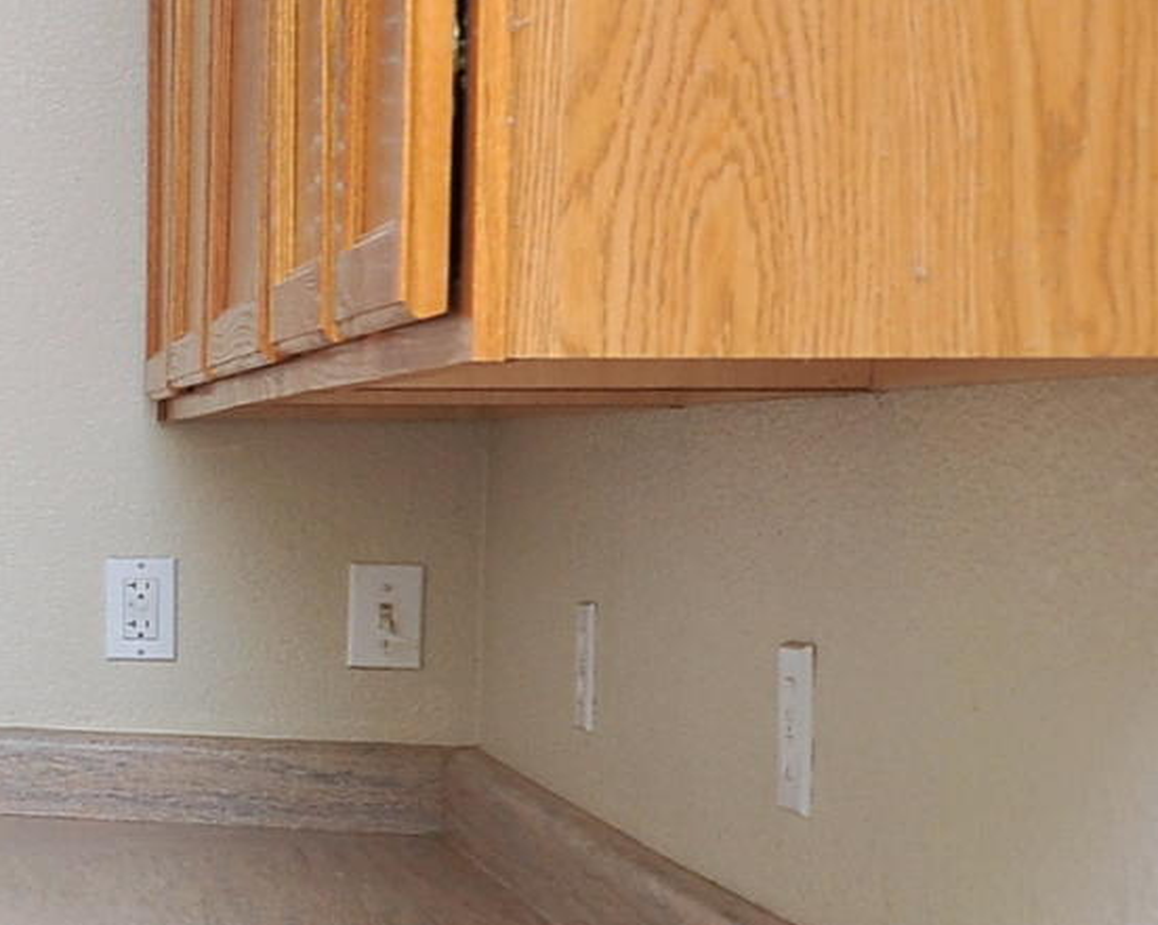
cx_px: -1877
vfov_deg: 16.7
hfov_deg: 13.1
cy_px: 465
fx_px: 3151
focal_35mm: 92
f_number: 8
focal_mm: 18
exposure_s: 1/200
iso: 640
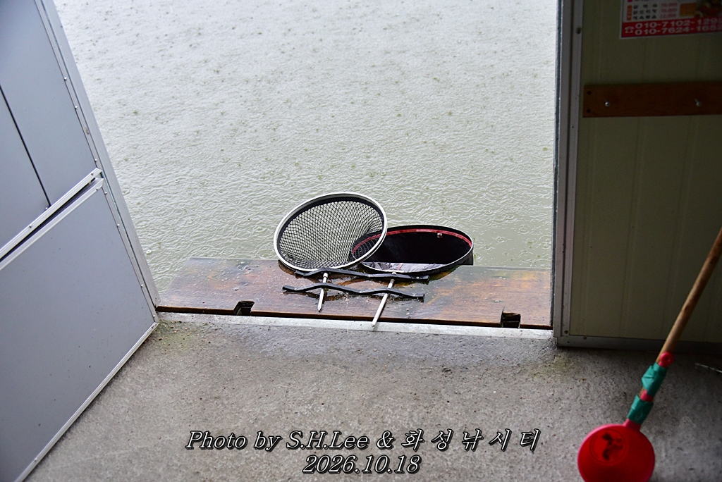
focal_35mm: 35
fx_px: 702
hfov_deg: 54.4
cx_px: 361
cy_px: 241
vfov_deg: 37.9
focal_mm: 35
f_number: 4
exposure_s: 1/250
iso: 2000
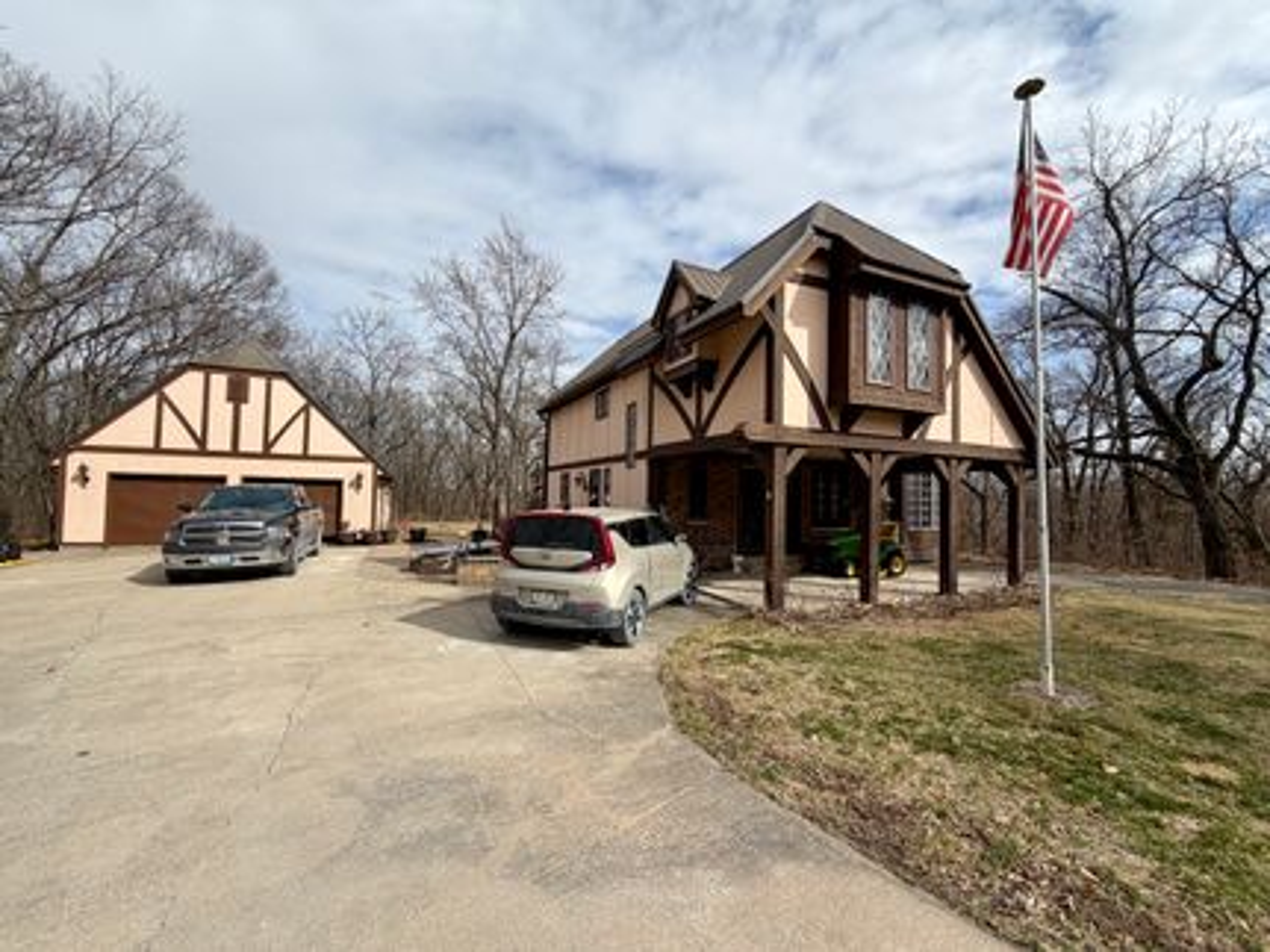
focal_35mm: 14
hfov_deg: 102.1
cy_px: 476
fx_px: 513
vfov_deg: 85.6
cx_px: 635
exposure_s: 1/1145
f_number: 2.2
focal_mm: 2.22
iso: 20
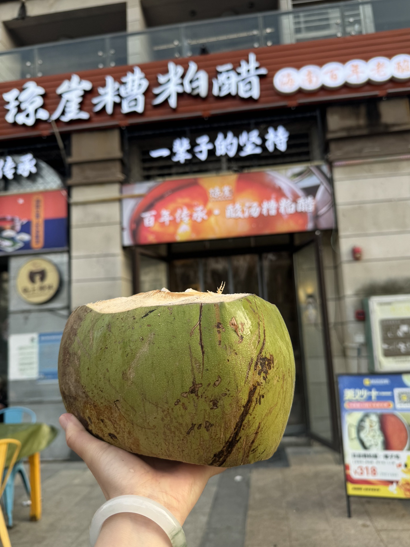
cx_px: 213
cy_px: 278
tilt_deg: +12.3
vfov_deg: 69.4
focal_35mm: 25
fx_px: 395
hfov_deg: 54.9
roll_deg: +2.6
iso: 80
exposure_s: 1/553
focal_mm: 6.76
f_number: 1.78
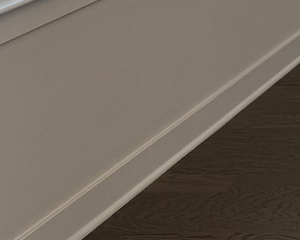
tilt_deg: +0.1
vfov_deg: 10.7
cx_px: 742
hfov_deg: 11.9
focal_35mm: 127
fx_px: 1127
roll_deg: -0.3
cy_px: -300
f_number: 1.78
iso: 80
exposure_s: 1/167
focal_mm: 6.86
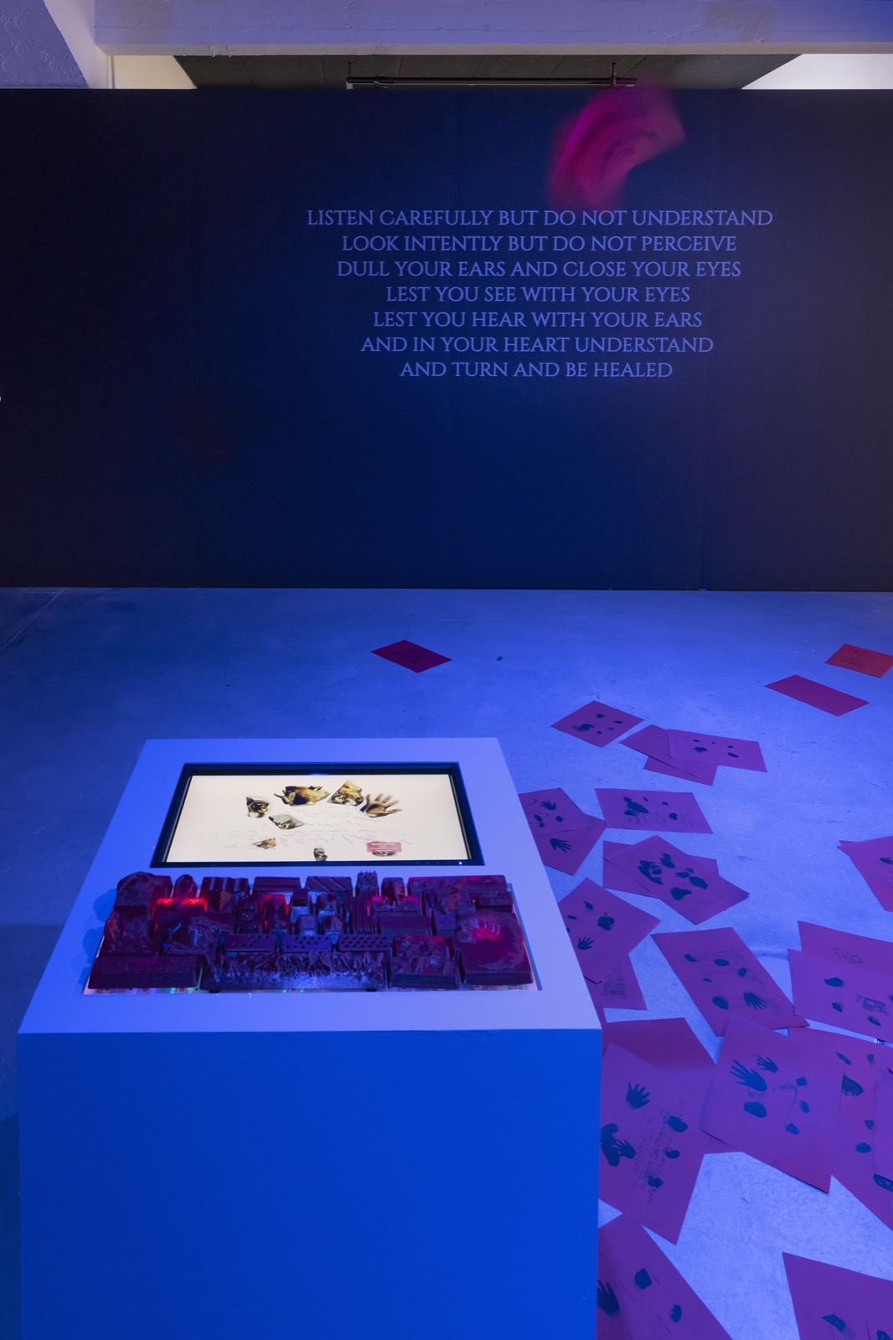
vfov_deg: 78.6
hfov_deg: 57.2
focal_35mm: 22
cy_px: 670
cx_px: 446
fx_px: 819
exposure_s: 1/6
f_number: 10
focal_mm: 22
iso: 1000
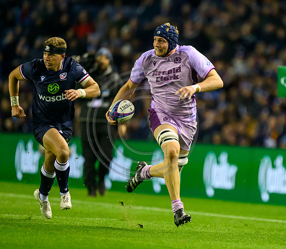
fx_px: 6603
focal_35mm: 753
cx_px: 210
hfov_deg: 2.5
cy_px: 137
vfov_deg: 2.2
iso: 8000
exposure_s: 1/1000
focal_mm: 560
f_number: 4
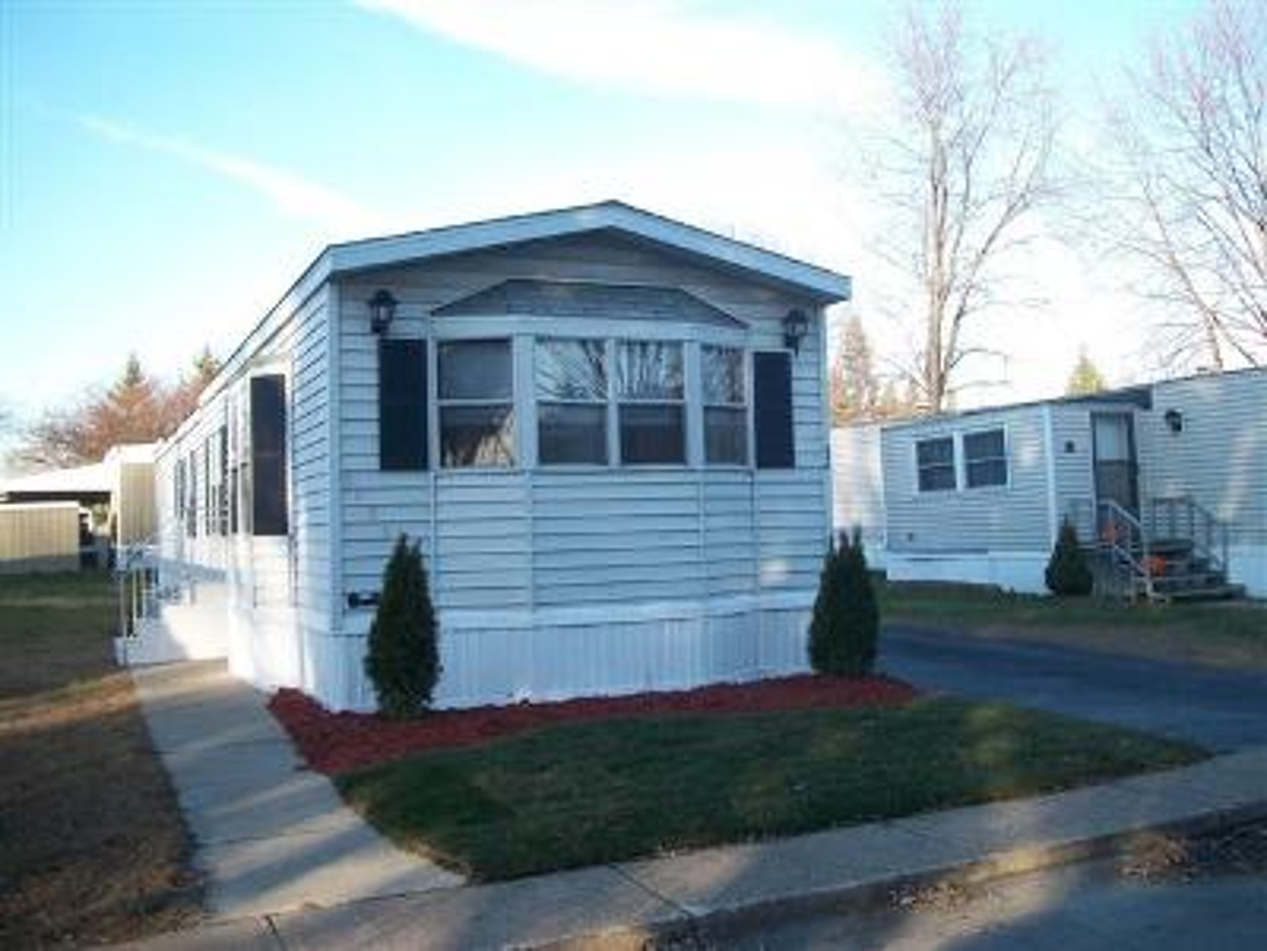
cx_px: 634
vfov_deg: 44.2
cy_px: 476
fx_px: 1171
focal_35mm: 32
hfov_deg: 56.8
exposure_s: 1/250
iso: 80
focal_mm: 5.7
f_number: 2.9
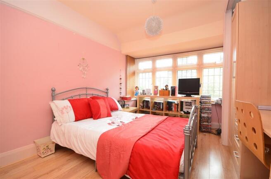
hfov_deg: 100.5
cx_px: 136
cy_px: 90
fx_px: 113
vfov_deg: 77.0
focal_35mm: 15
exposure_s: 1/15
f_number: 8
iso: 400
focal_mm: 10
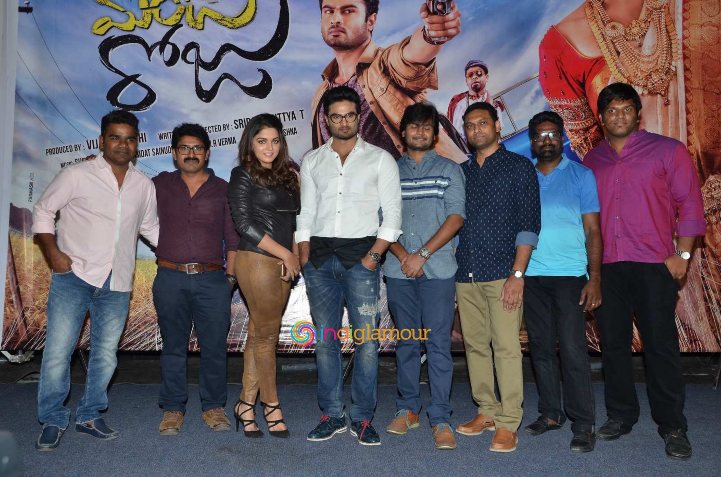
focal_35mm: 33
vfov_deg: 39.8
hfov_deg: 57.3
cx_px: 360
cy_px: 238
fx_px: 660
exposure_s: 1/125
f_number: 5.6
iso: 400
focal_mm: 22
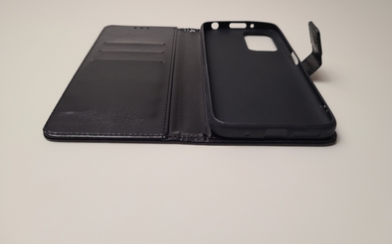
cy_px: 97
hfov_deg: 66.5
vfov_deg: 44.3
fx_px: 299
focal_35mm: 28
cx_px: 197
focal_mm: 5.4
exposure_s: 1/50
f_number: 1.8
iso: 40
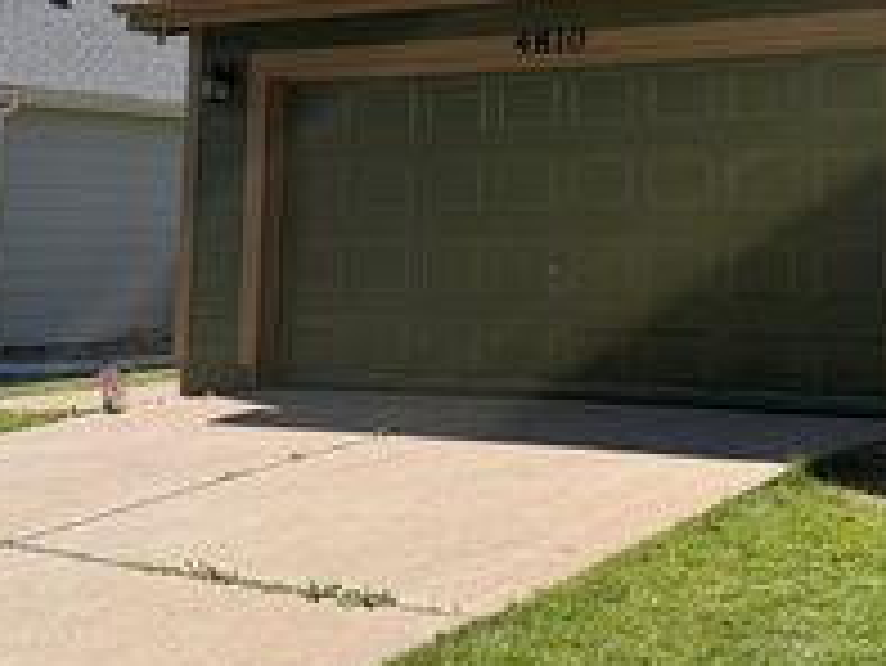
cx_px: 810
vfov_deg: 23.3
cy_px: 52
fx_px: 1562
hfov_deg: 30.2
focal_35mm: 61
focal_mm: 6.76
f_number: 1.78
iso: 80
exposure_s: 1/4167
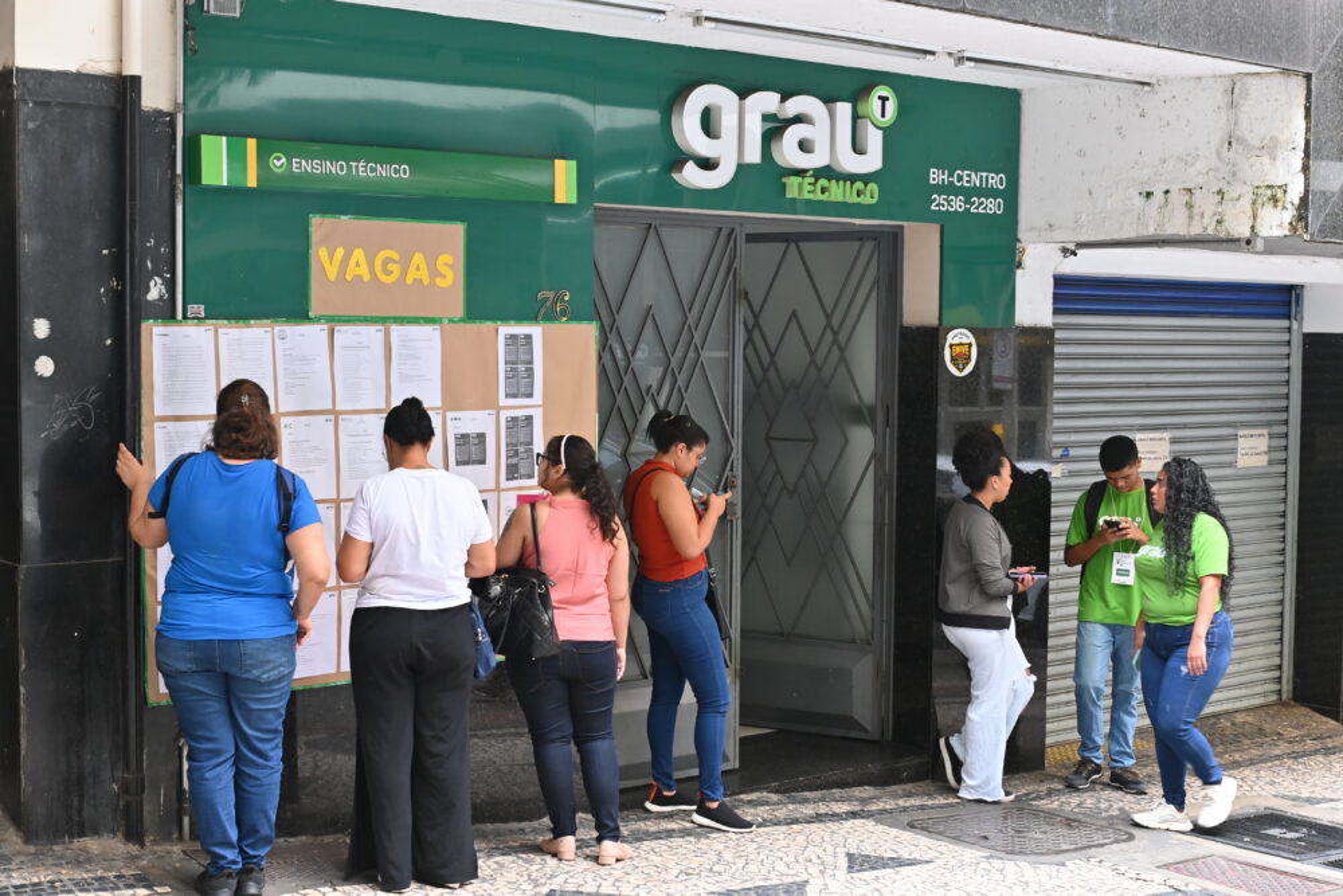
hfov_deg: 37.8
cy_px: 448
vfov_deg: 25.8
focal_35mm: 52
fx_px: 1959
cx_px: 672
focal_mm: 35
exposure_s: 1/125
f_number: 4
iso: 800
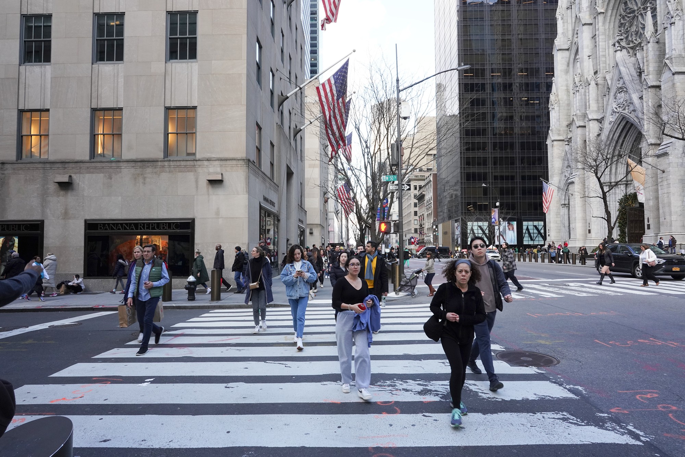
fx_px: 381
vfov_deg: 61.9
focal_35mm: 20
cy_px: 228
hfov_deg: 84.0
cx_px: 342
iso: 1600
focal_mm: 20
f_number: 14
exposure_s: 1/100
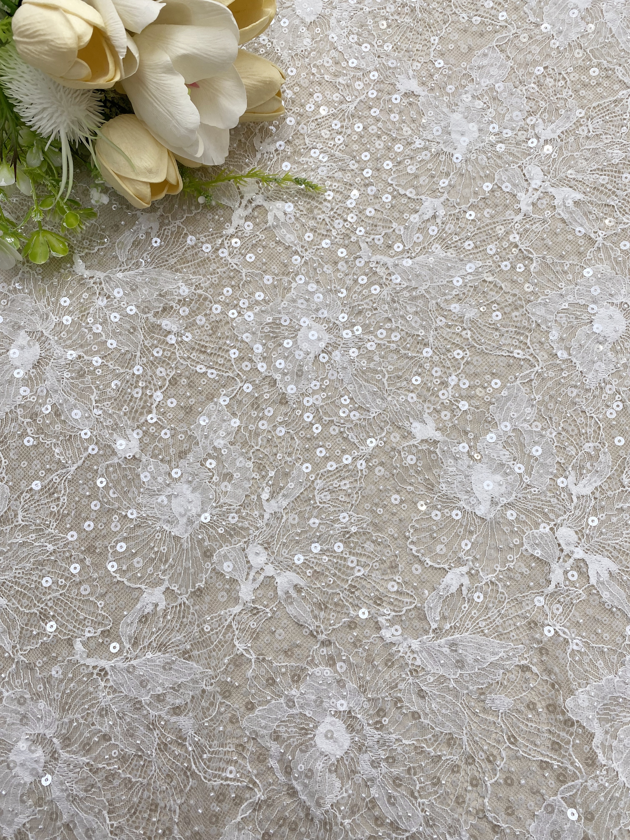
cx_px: 315
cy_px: 420
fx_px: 631
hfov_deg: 53.1
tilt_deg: -81.0
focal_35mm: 26
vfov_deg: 67.3
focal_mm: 4.25
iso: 32
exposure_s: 1/107
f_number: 1.8
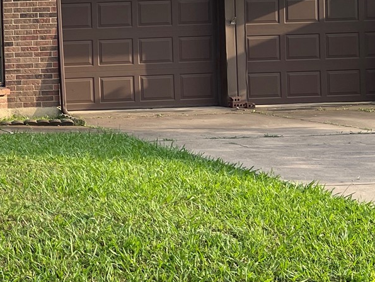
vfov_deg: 16.9
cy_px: 28
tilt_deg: -1.1
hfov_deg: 19.6
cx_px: -196
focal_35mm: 86
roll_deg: +1.6
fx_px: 932
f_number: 1.6
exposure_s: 1/1513
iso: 32
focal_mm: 5.1
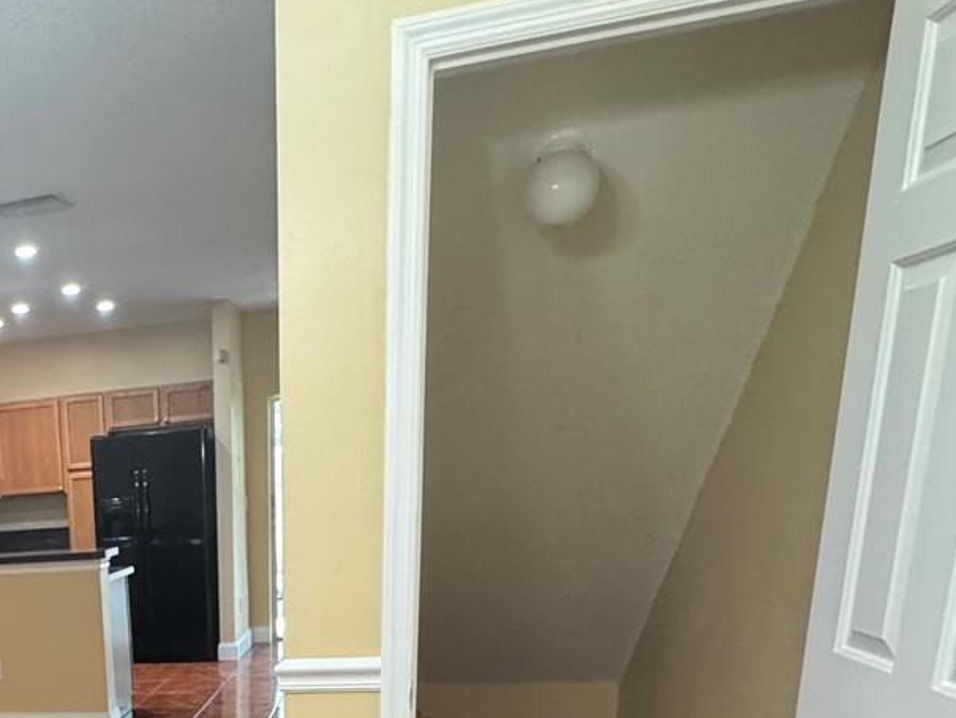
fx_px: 1022
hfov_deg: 44.4
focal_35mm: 37
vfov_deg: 33.4
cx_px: 52
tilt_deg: -17.2
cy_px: 800
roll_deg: +4.9
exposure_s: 1/60
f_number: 2.2
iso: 640
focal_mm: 2.22
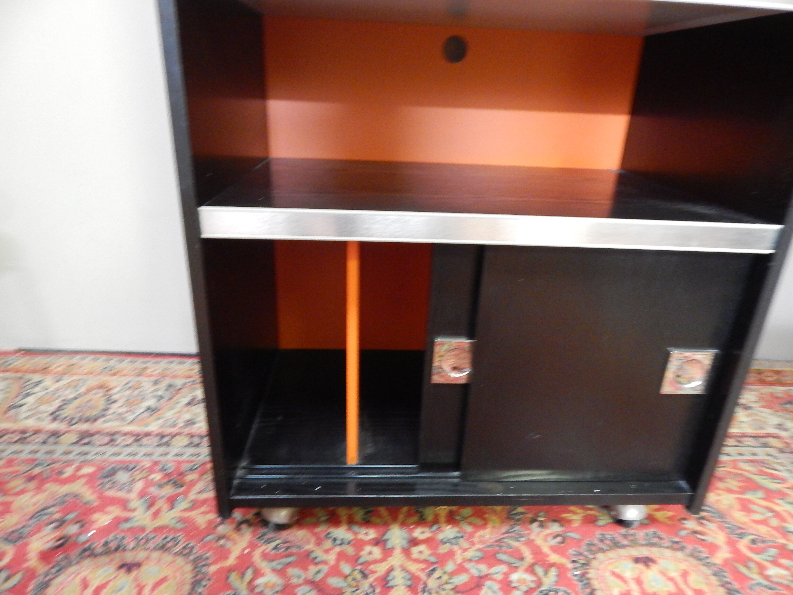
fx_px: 504
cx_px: 396
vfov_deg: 61.1
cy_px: 298
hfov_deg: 76.4
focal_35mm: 22
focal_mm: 4
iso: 800
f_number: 3
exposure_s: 1/1.6
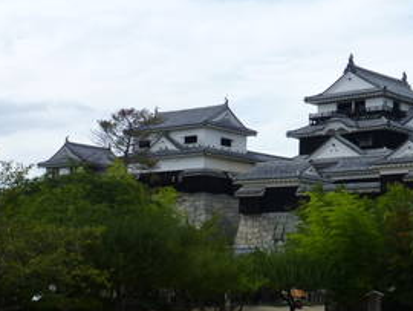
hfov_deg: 22.9
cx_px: 263
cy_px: 169
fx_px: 1015
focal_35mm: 85
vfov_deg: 17.4
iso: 100
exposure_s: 1/800
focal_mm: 9
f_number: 4.4
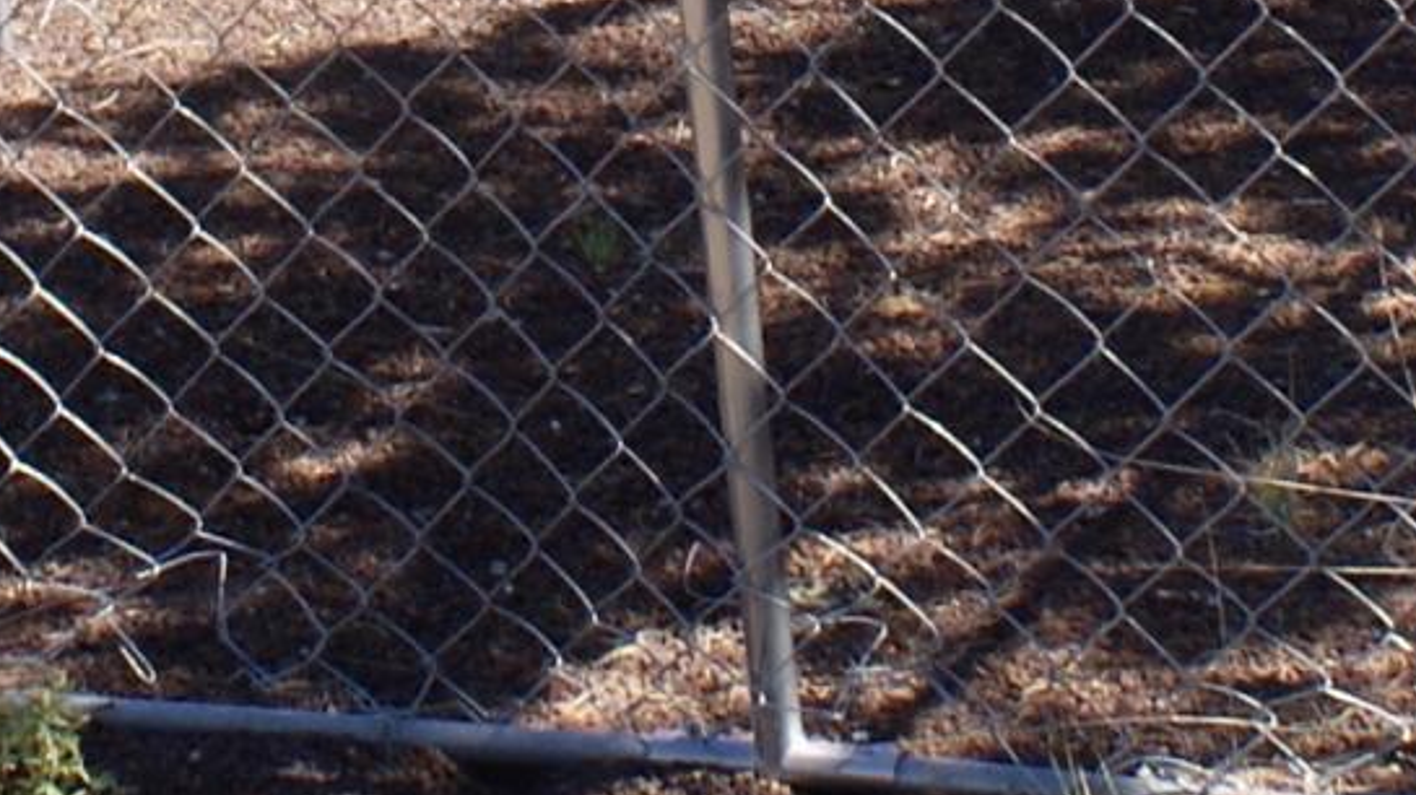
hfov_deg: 13.8
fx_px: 5855
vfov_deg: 7.5
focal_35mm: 156
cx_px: 405
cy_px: -608
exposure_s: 1/80
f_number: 10
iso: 100
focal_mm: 18
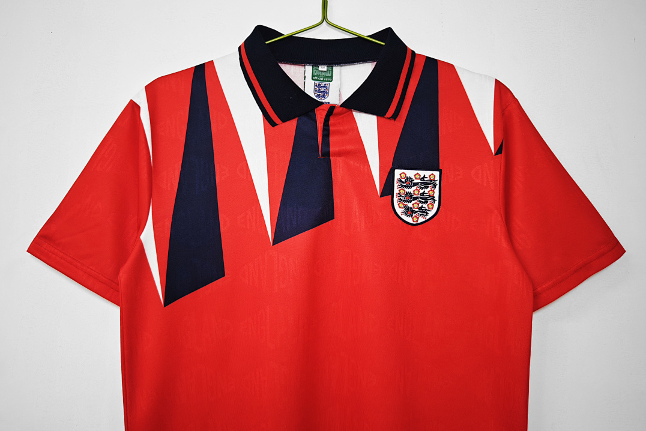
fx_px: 431
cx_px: 324
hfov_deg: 73.7
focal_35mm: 24
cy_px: 198
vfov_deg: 53.1
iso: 99
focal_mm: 8.67
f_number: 1.75
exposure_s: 1/100
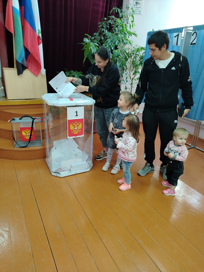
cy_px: 136
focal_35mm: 24
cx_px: 102
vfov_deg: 71.6
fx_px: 189
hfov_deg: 56.8
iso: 709
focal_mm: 5.25
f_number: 1.75
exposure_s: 1/33.3
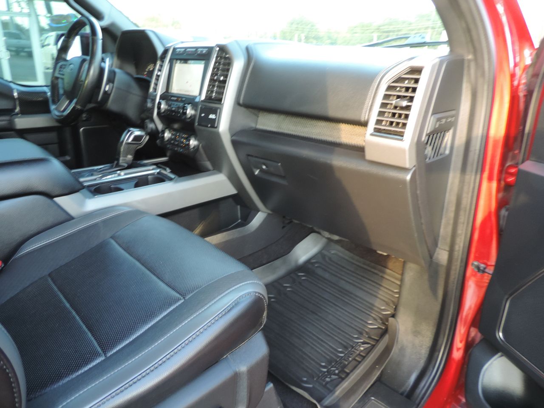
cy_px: 204
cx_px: 272
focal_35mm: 24
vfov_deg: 56.8
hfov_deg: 71.6
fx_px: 377
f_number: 3
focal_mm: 4.3
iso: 250
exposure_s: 1/30
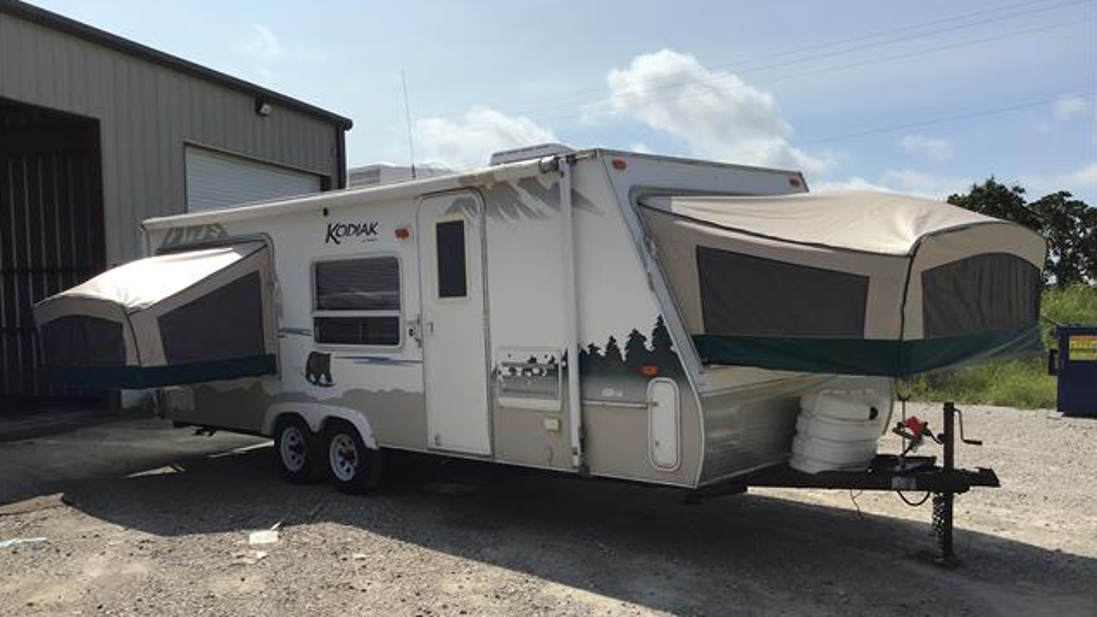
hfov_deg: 58.0
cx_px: 547
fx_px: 989
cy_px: 369
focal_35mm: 34
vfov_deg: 34.6
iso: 25
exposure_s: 1/2398
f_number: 2.4
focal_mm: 3.3
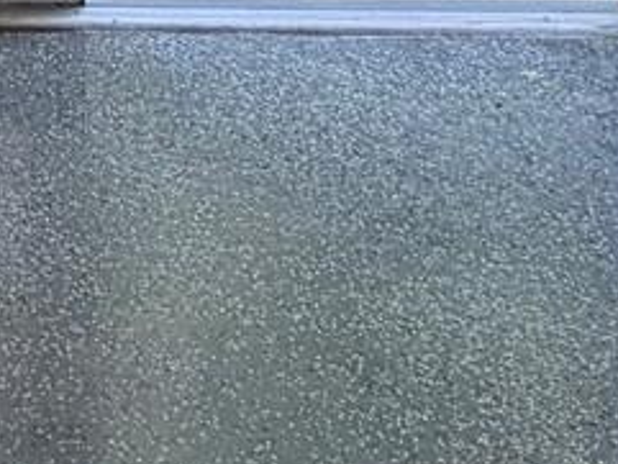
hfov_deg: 17.8
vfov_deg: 13.8
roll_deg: +4.1
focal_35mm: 93
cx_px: -421
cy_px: -420
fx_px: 1661
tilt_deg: -5.9
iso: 40
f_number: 2.2
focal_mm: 2.22
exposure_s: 1/159
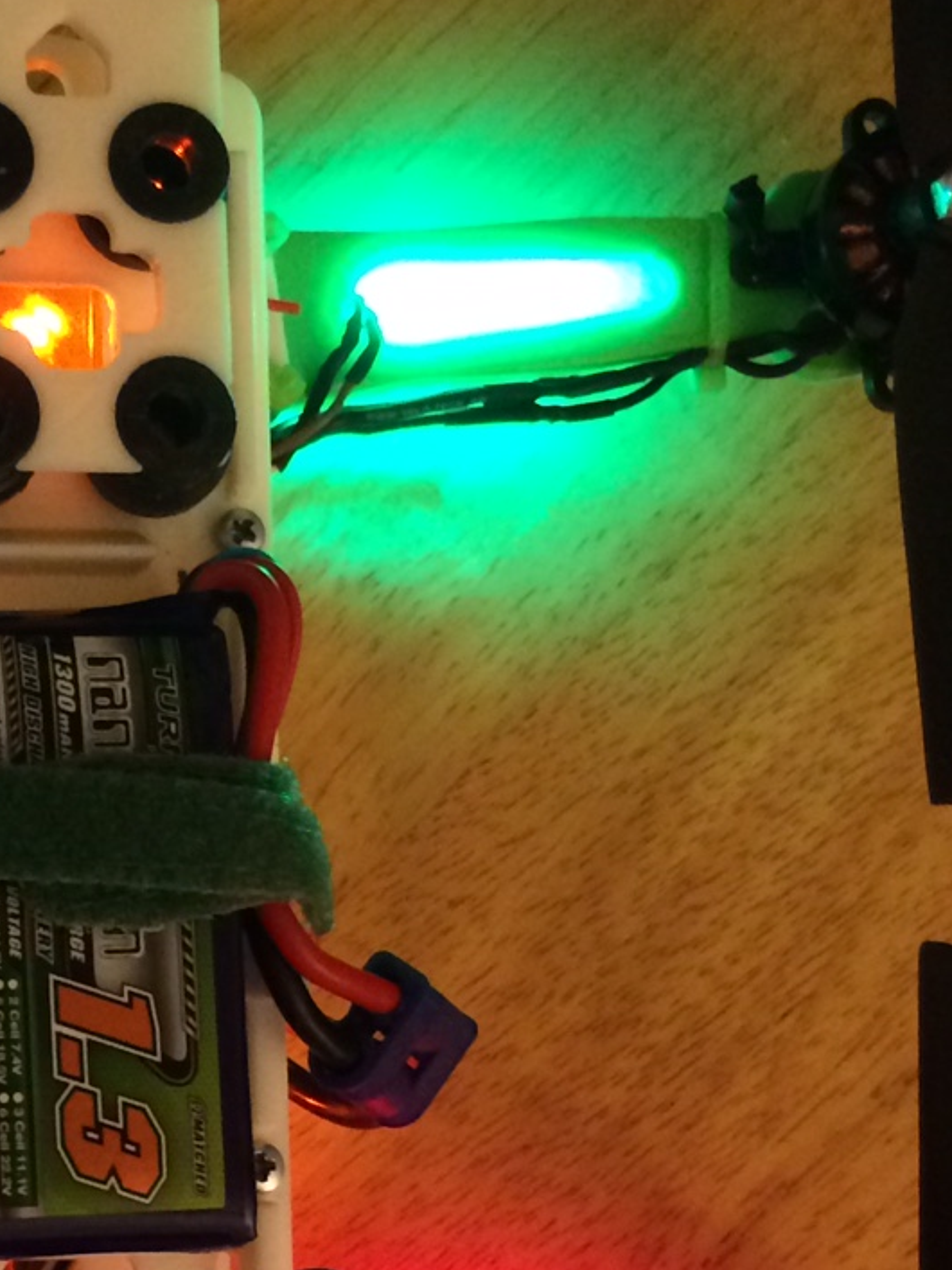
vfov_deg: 23.0
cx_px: 5
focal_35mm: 84
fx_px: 3081
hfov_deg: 17.2
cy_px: 1011
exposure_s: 1/20
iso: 250
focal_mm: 4.15
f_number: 2.2
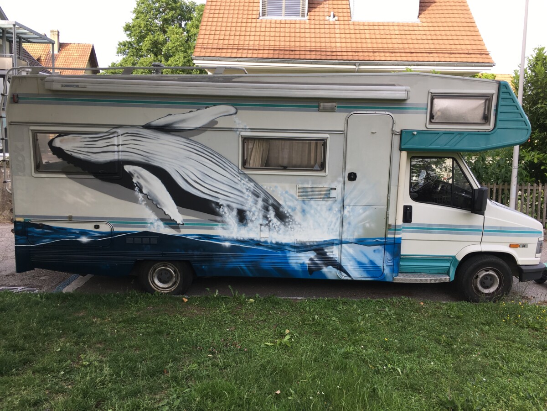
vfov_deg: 48.2
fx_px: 458
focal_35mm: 29
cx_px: 274
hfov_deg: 61.7
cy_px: 206
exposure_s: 1/167
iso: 25
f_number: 2.2
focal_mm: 4.15
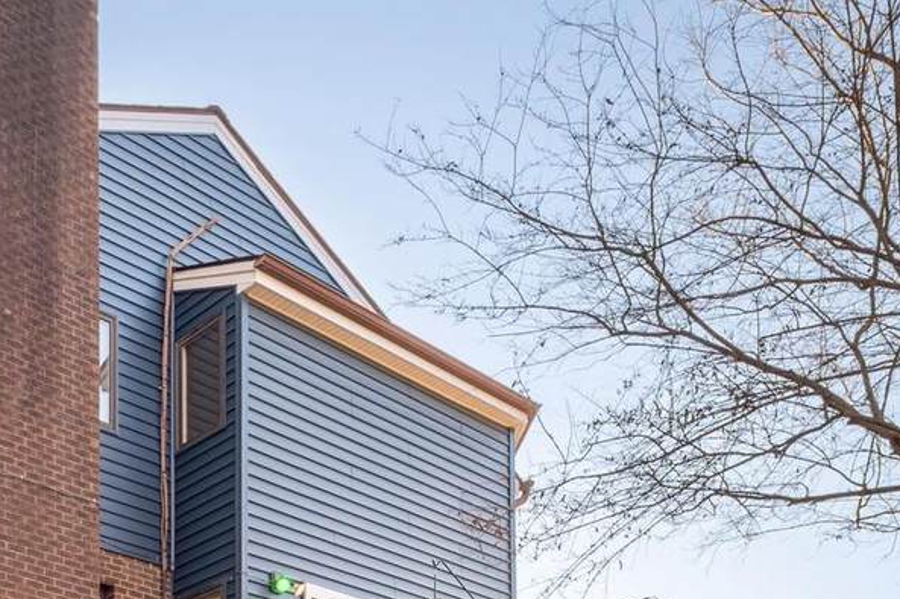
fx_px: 1025
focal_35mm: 41
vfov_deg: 31.8
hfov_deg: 39.7
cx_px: -64
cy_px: 476
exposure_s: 1/100
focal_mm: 19
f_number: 16
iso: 200
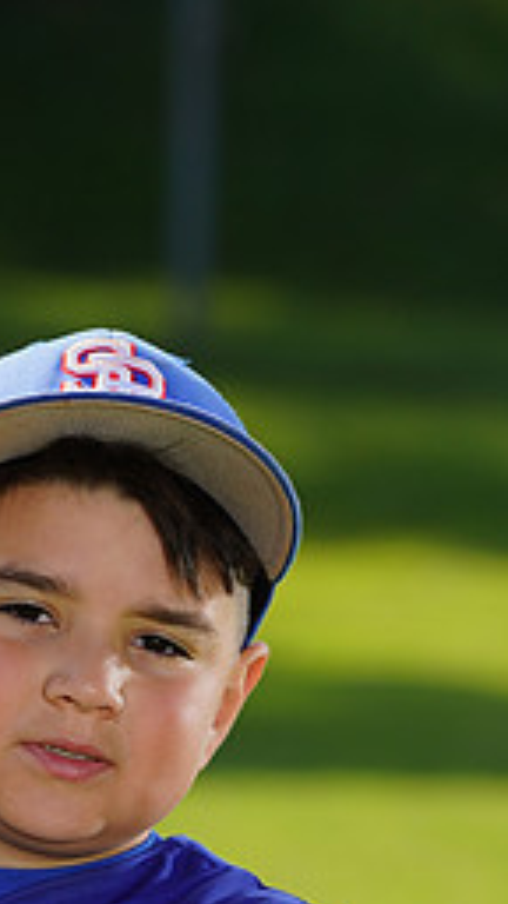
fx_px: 12859
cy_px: 992
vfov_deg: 4.0
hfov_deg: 2.3
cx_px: -34
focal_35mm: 537
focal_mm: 226
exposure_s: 1/250
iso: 100
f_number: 9
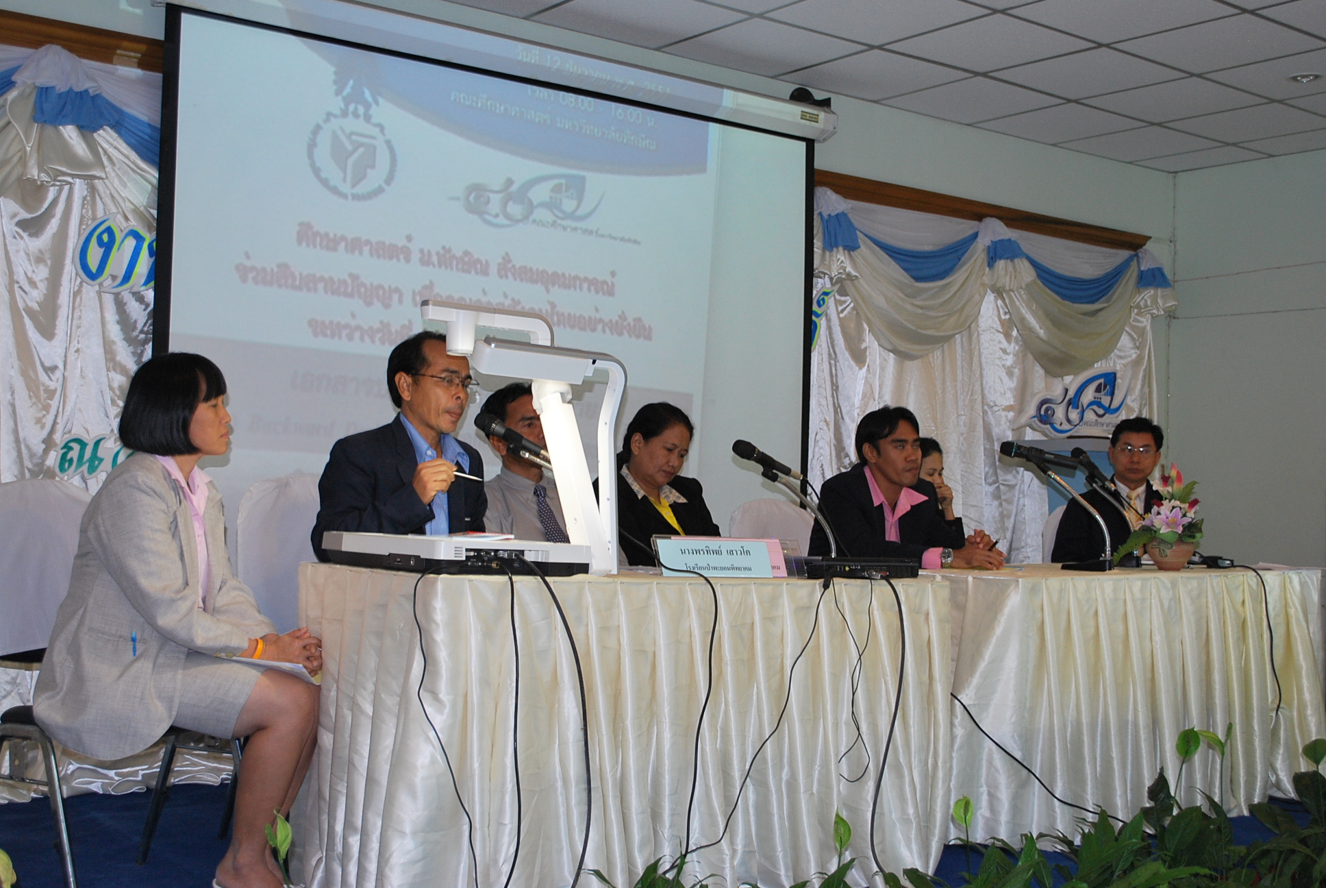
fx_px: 1549
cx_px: 663
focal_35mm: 42
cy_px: 444
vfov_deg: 32.0
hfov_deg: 46.3
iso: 400
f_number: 5
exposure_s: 1/25
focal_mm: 28
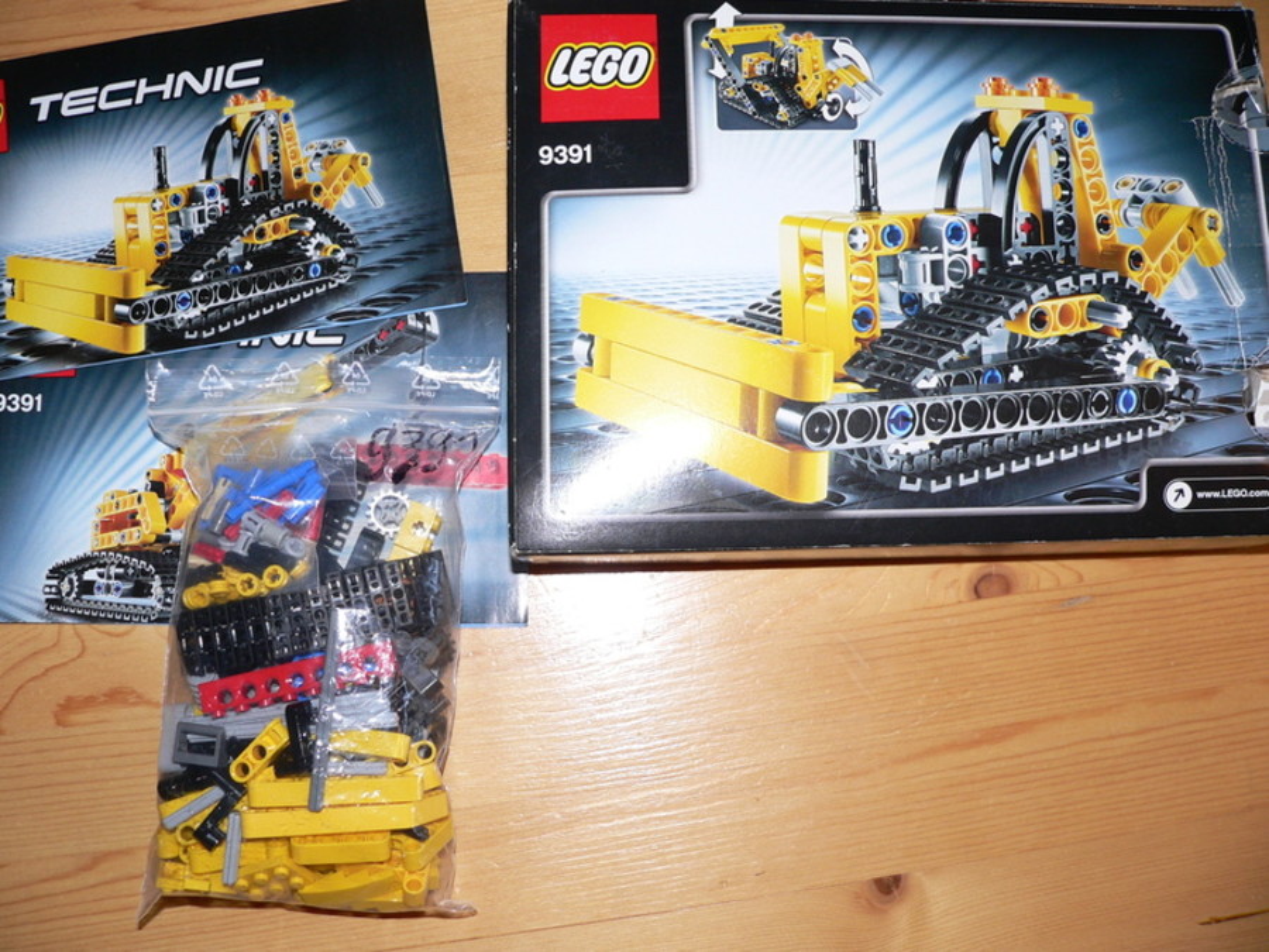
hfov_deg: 51.4
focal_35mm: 36
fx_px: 1320
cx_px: 634
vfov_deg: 39.7
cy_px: 476
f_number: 2.8
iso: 100
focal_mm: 6
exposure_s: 1/60
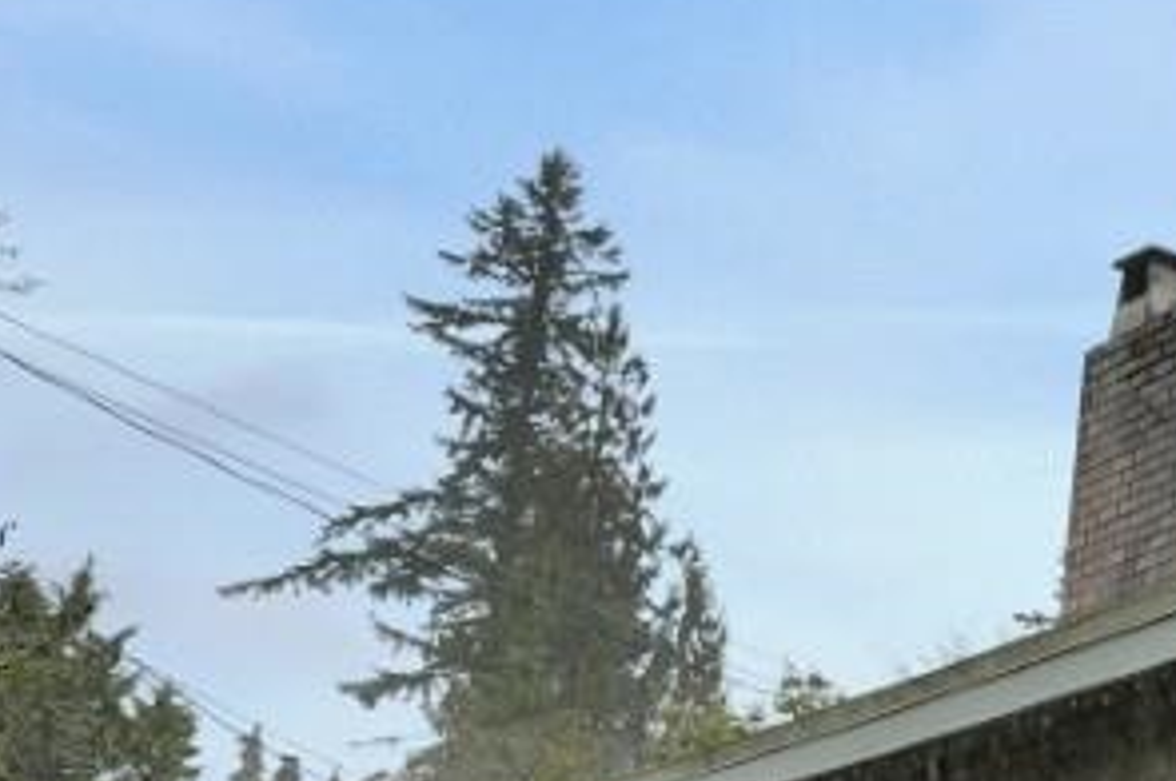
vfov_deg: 17.2
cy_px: 817
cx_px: 2360
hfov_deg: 18.0
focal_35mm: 77
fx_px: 2513
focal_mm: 14
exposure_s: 1/160
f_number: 4
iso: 200
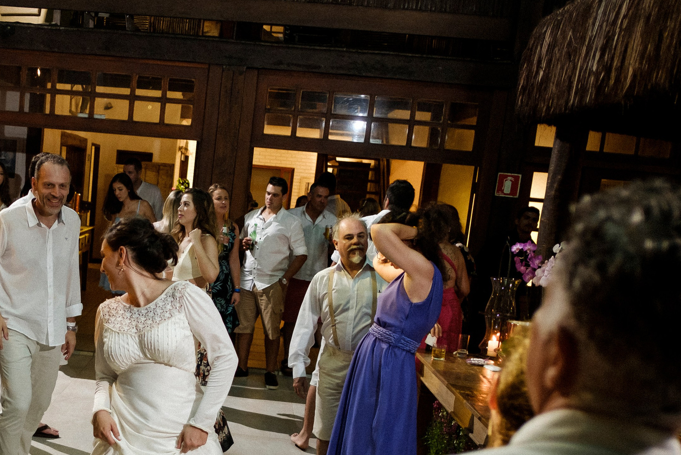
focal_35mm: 51
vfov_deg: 25.9
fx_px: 965
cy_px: 379
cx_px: 127
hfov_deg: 37.4
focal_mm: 18
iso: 1000
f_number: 2
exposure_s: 1/100
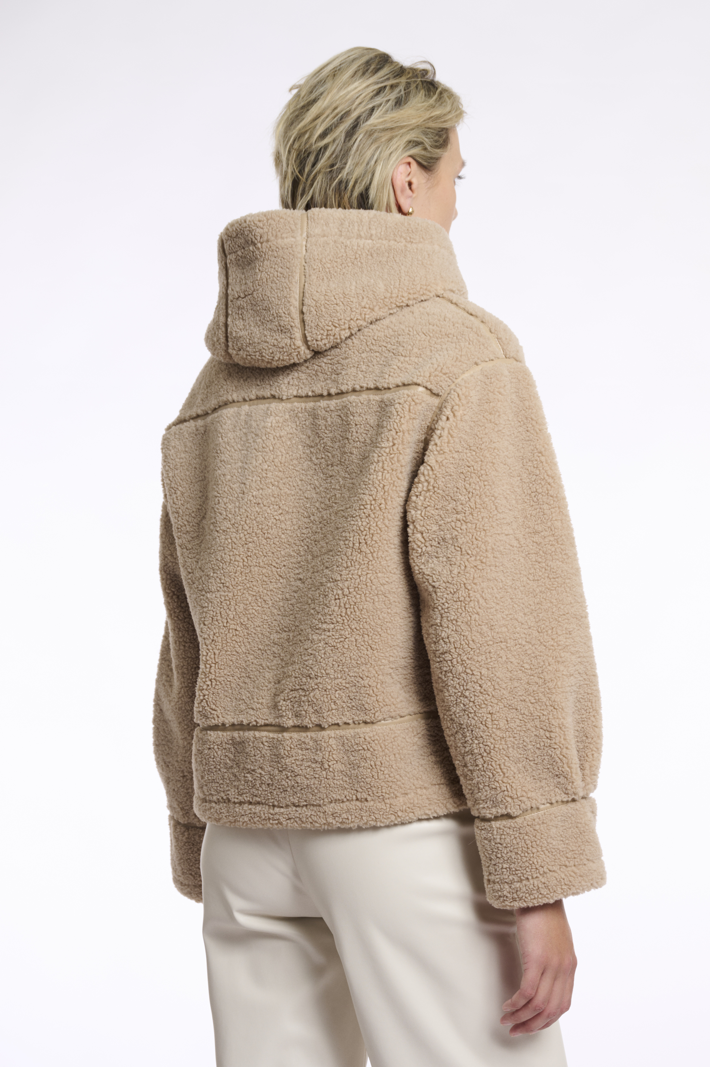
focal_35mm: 86
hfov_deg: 15.9
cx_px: 355
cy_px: 534
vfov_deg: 23.7
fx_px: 2547
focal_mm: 86
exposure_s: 1/160
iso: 125
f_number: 8
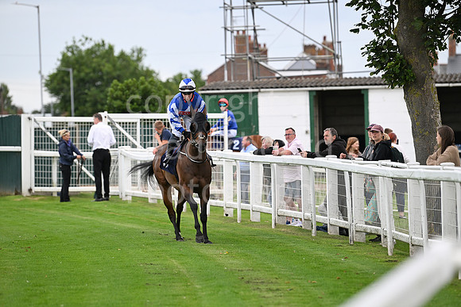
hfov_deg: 10.3
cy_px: 154
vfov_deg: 6.9
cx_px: 230
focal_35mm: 200
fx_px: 2562
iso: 1250
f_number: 4
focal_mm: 200
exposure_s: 1/3200
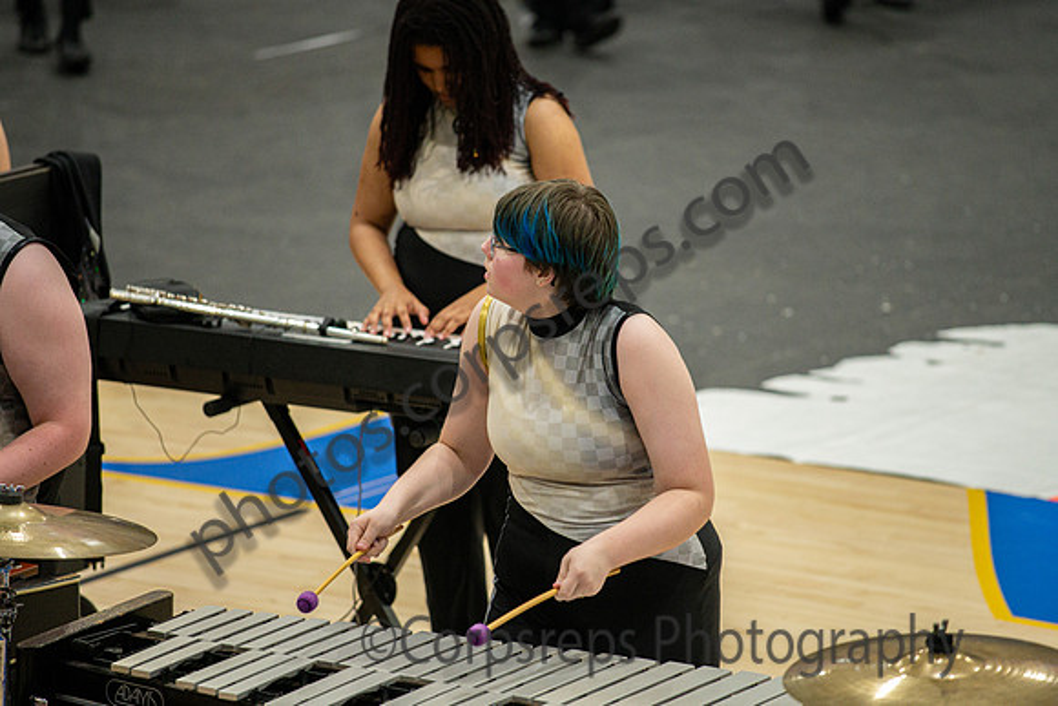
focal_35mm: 208
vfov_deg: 6.6
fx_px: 6101
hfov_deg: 9.9
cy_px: 340
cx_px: 549
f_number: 4
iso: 4500
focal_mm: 200
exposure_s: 1/500
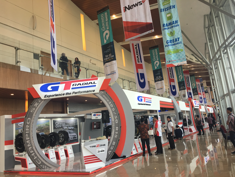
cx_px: 118
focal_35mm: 29
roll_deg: +5.4
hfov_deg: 61.7
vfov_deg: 48.2
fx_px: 197
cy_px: 88
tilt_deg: +11.9
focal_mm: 4.15
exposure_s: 1/33
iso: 25
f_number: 2.2
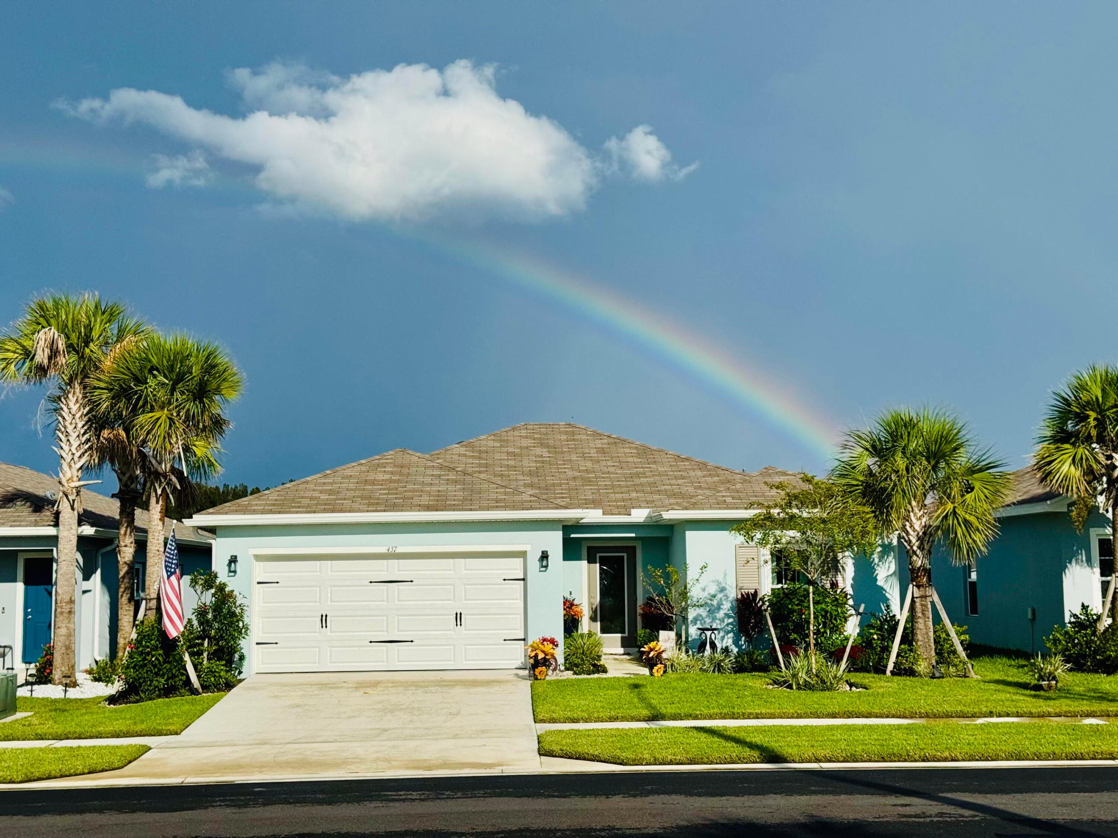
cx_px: 559
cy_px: 419
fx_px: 1550
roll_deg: +0.8
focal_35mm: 48
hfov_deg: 39.7
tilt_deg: +5.0
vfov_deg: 30.3
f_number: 1.78
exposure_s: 1/10526
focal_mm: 6.76
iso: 64
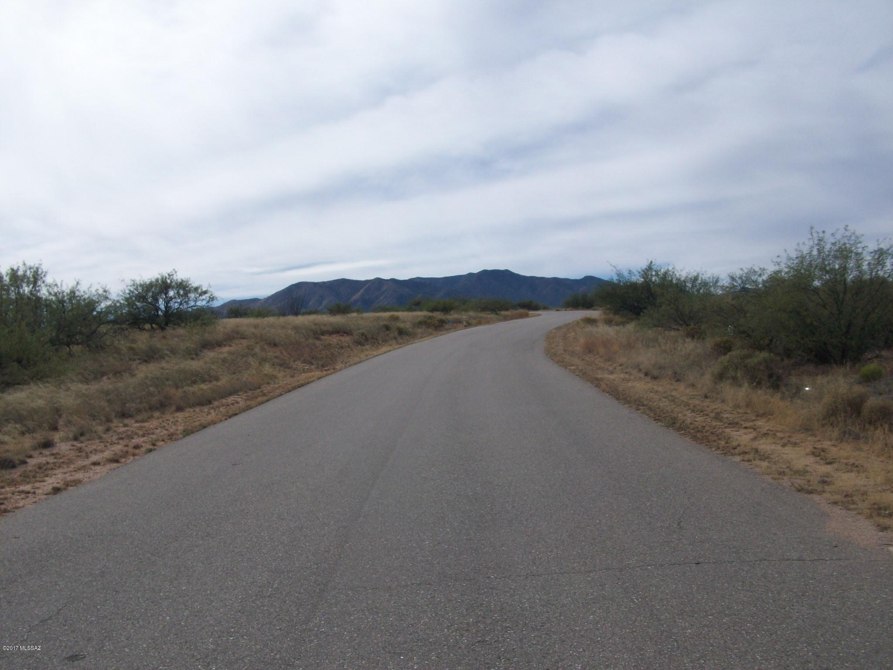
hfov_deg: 54.0
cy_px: 335
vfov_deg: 41.8
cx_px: 446
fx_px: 877
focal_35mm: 34
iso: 64
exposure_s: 1/712
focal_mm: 5.7
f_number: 5.5
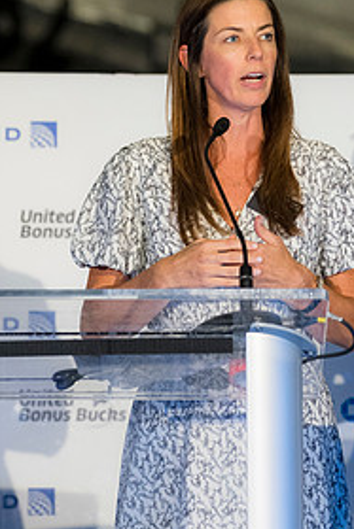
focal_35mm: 236
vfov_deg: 8.7
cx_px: 206
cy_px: 178
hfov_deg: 5.8
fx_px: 3476
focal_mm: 98
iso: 1250
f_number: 2.8
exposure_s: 1/200
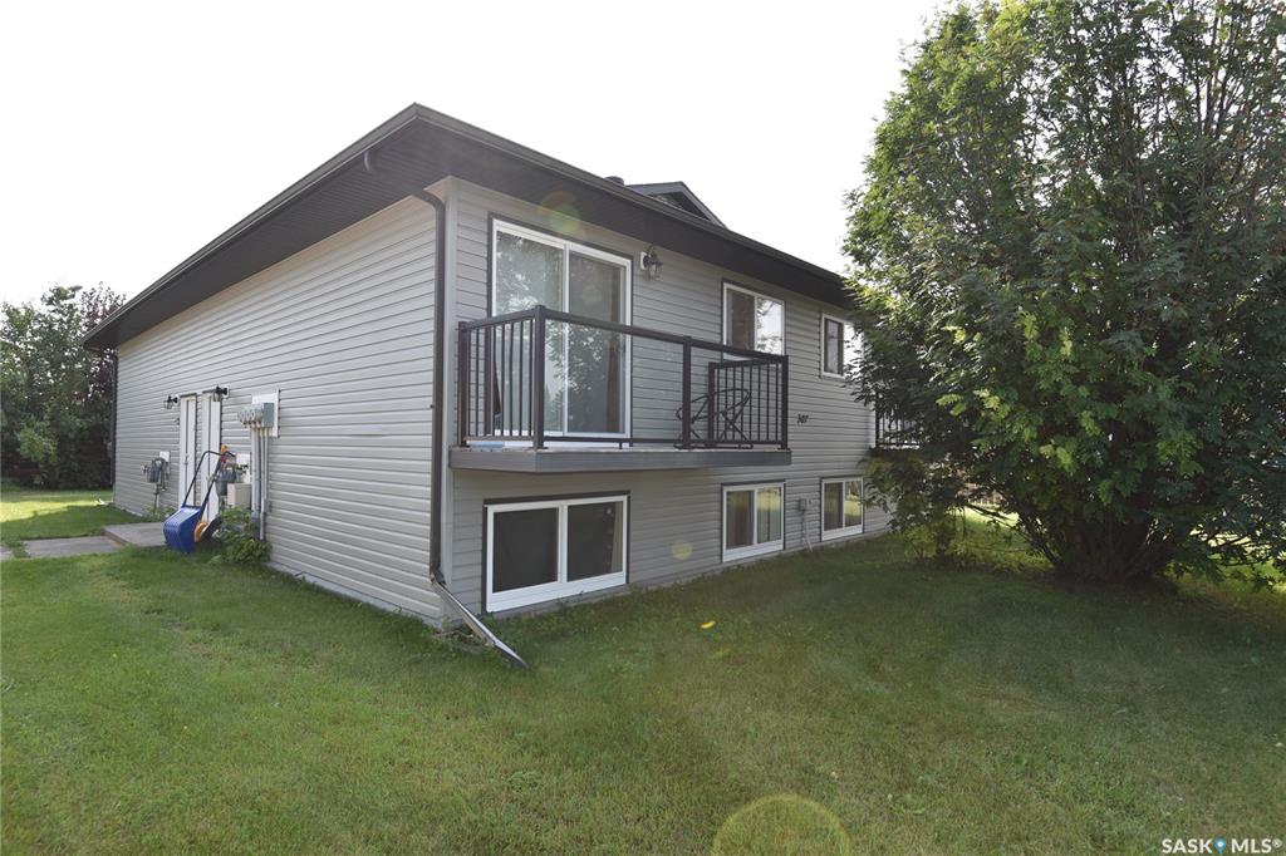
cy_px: 428
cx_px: 643
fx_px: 678
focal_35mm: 19
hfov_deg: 86.9
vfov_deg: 64.5
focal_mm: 19
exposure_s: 1/200
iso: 100
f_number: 7.1
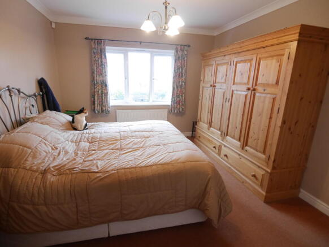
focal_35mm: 18
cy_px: 124
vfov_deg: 71.6
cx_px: 164
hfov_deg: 87.7
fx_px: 171
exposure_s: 1/60
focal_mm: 9
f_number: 4
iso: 1600
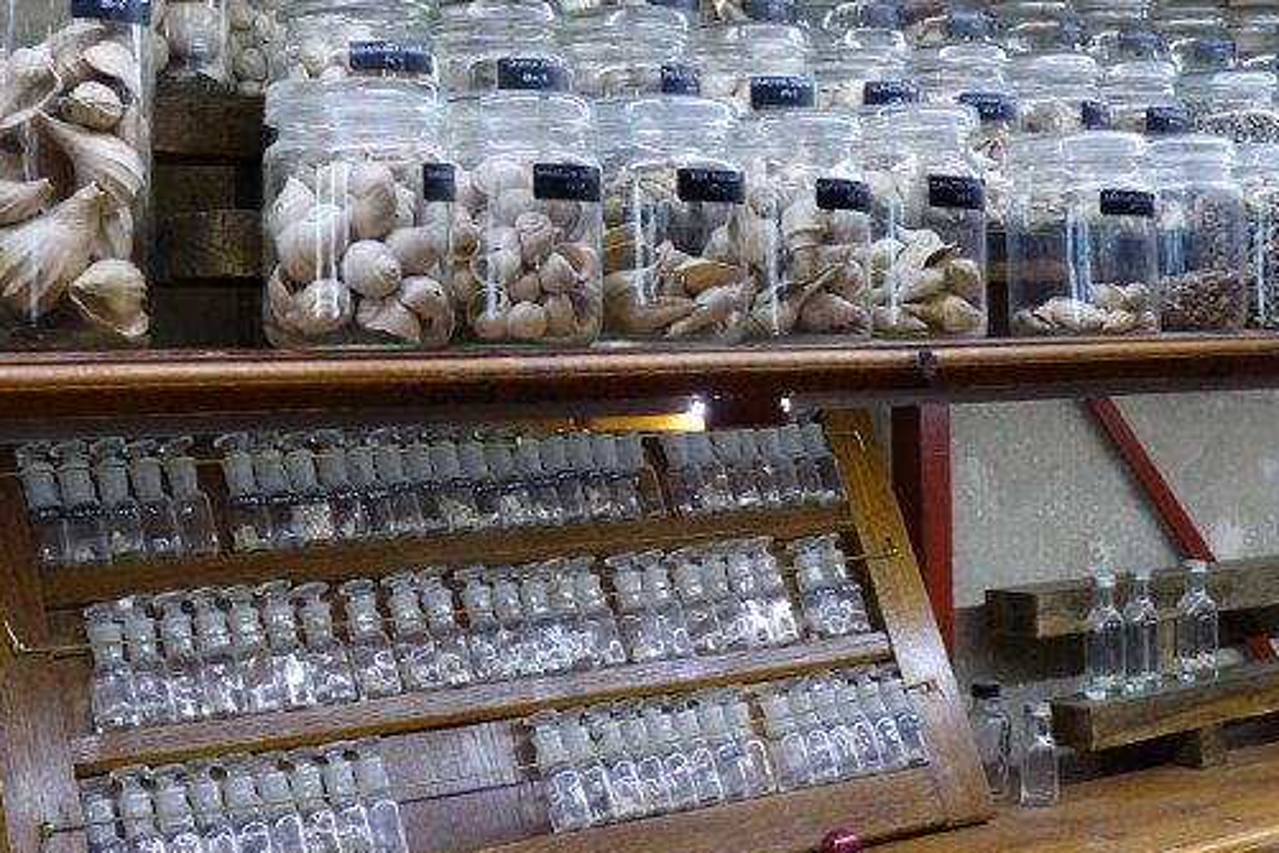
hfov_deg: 29.2
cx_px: 669
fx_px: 2451
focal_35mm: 69
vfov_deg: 19.5
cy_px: 156
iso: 200
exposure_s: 1/30
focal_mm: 11.13
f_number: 2.8
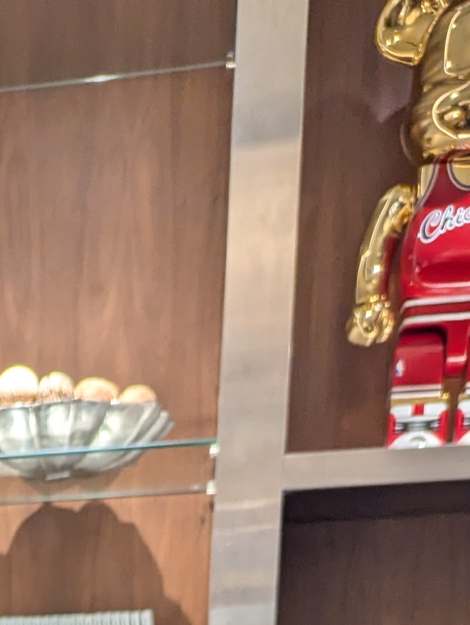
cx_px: -241
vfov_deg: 17.8
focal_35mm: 88
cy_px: 1128
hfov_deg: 15.5
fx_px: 1589
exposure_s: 1/25
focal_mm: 6.81
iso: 69
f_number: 1.85
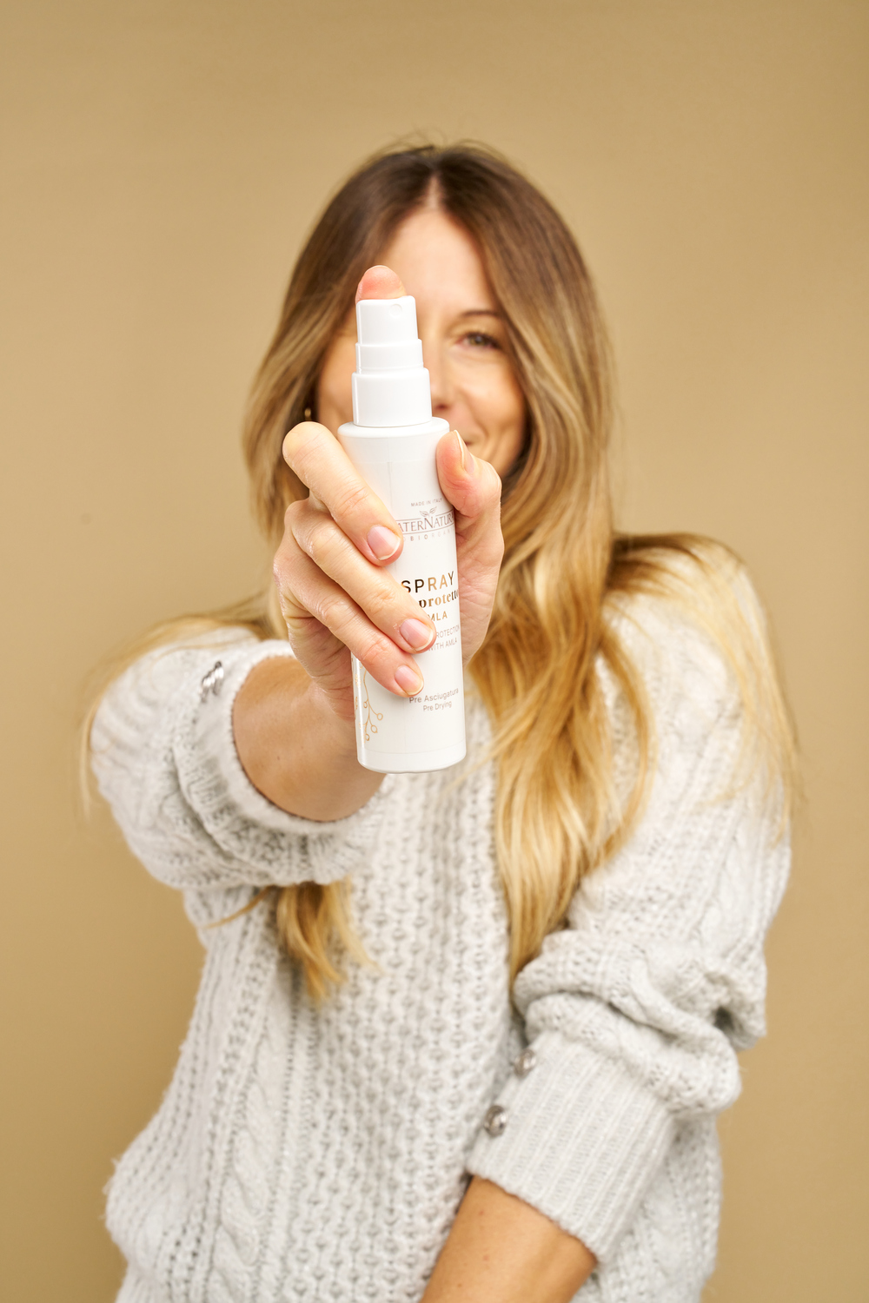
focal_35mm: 60
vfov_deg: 33.4
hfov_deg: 22.6
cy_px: 652
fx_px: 2172
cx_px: 434
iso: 500
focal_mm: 60
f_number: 11
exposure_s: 1/125
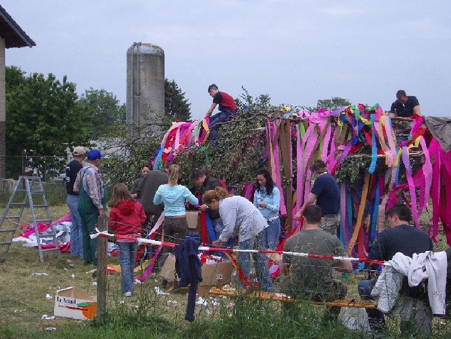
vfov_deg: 29.7
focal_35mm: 49
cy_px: 170
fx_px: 639
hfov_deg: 38.9
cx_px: 226
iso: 50
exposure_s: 1/400
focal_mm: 8.2
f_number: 5
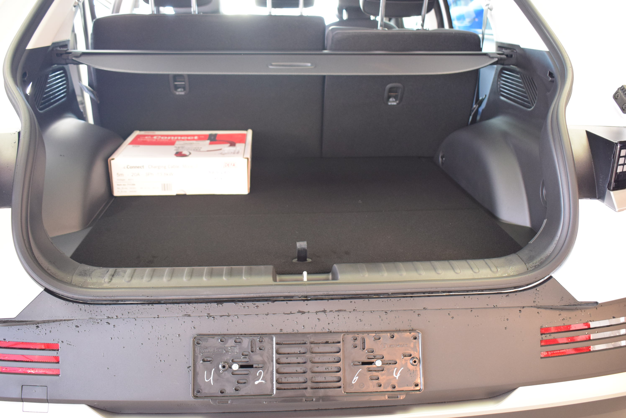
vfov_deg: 38.4
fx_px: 600
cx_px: 313
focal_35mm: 34
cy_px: 209
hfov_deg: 55.1
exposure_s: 1/20
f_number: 3.8
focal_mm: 23
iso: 1600
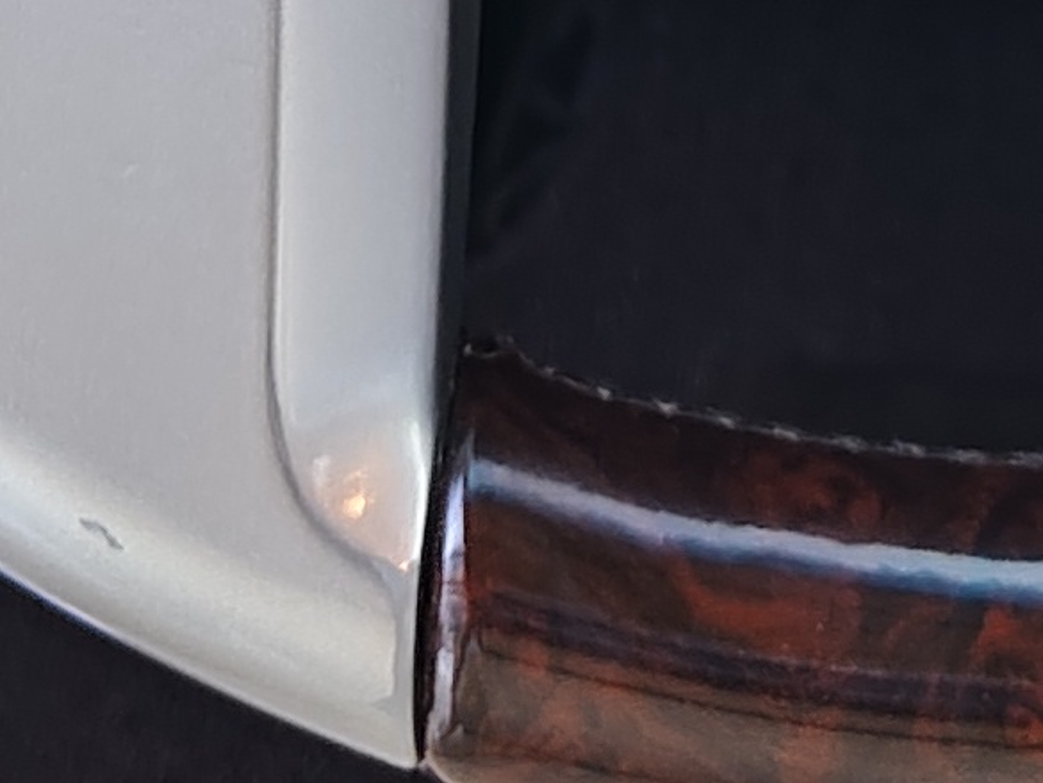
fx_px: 4852
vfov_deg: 8.3
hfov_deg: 12.2
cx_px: 913
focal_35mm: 161
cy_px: -1213
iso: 123
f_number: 1.88
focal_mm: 5.56
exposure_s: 1/20
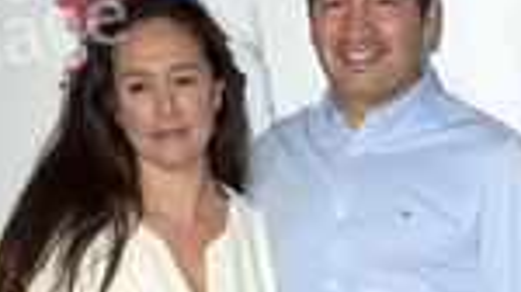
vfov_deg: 9.1
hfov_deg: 17.0
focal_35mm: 126
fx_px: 1739
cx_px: 326
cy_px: 546
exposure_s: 1/250
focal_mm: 45
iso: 640
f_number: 6.3
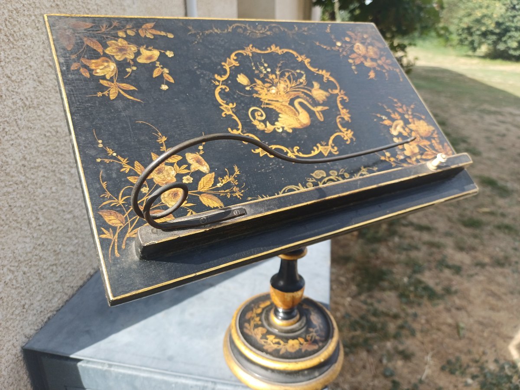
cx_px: 260
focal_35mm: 25
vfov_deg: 54.9
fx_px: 376
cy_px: 195
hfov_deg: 69.4
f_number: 1.8
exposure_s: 1/306
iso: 50
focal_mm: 4.65
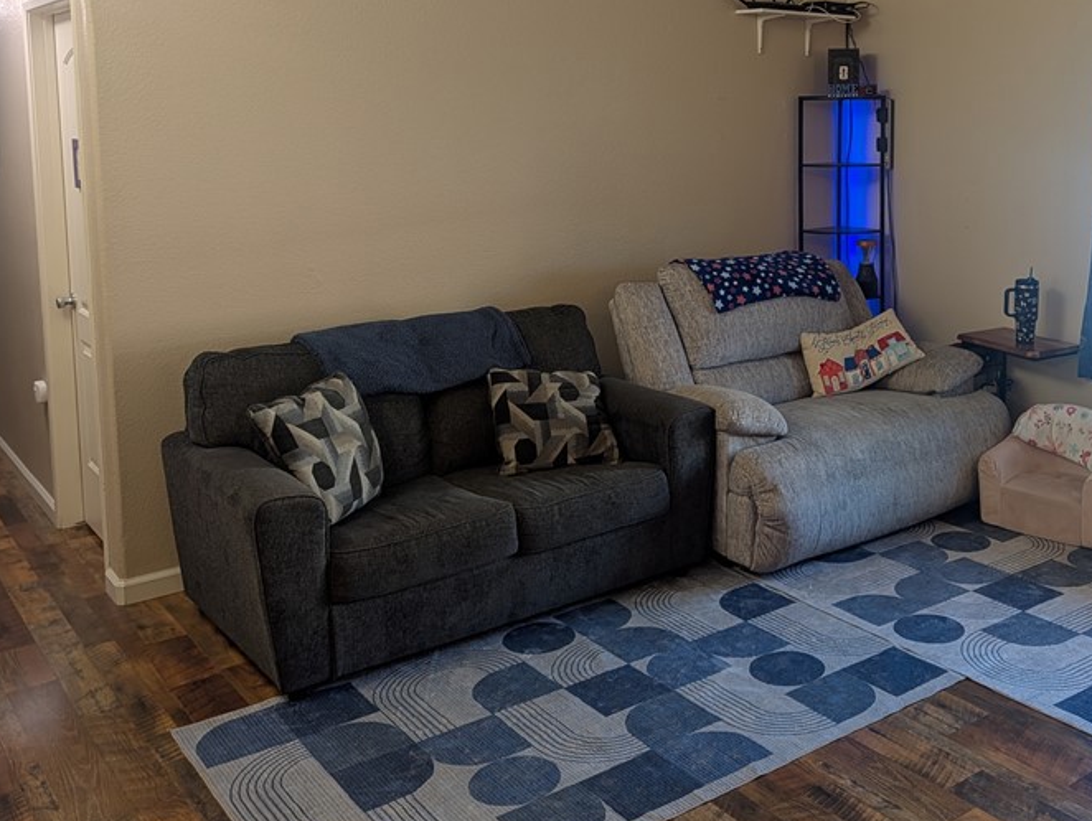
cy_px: 232
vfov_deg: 38.0
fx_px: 1168
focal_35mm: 37
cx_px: 758
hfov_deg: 48.9
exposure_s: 1/120
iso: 19
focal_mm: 6.9
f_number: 1.68
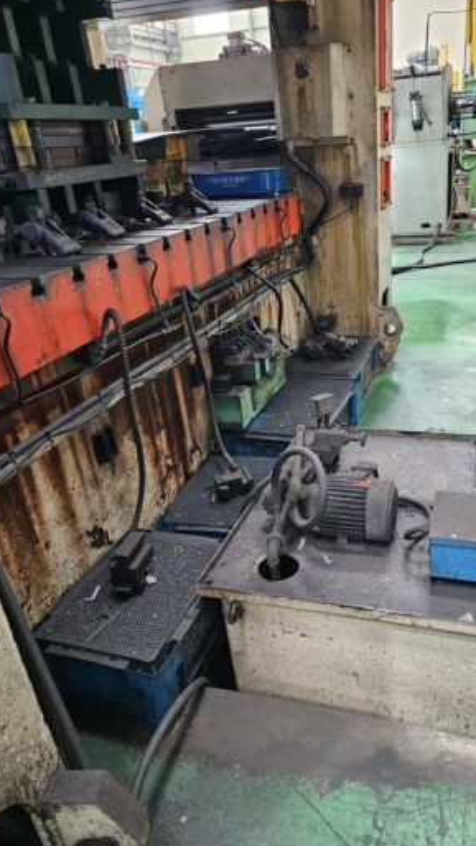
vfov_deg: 71.9
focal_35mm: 26
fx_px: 584
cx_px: 306
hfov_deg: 43.9
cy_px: 416
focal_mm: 6.3
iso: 500
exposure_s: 1/40
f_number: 1.7
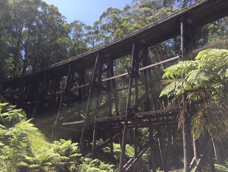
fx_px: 191
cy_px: 86
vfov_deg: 48.3
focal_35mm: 29
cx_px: 114
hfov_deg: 61.6
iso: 32
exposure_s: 1/860
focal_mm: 4.15
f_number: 2.2
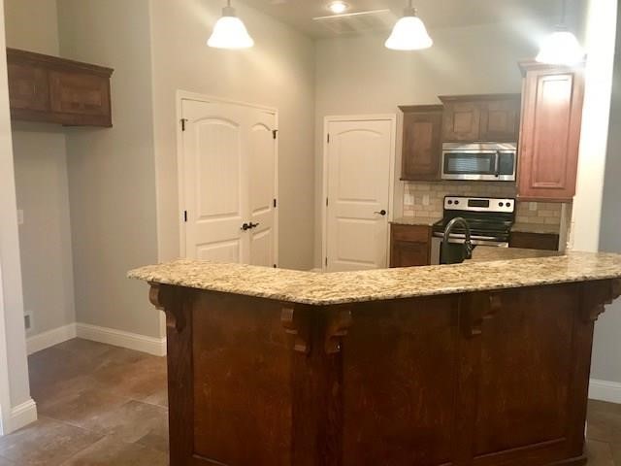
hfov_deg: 63.4
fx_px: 502
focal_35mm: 28
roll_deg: -0.6
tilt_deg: -9.1
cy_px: 233
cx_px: 310
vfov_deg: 49.7
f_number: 1.8
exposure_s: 1/15
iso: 64
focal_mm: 3.99
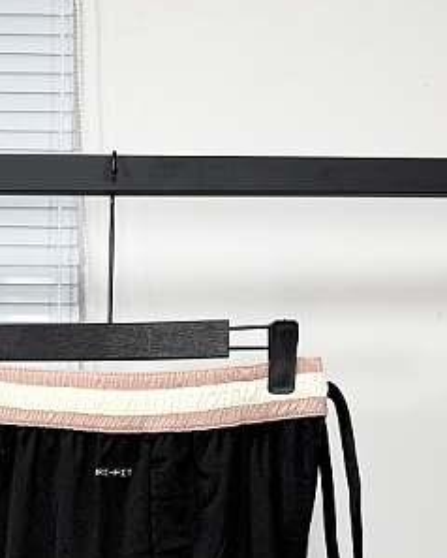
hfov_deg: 23.9
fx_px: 1041
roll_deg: +0.5
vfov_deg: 27.5
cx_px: 96
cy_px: 612
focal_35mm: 63
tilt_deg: -4.8
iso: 80
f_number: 1.78
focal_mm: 6.76
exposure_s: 1/467
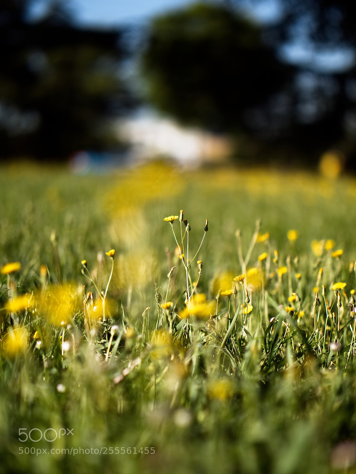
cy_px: 237
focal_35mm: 86
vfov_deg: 22.8
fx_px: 1179
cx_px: 178
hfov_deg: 17.2
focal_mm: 43
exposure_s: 1/2000
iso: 100
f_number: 1.2
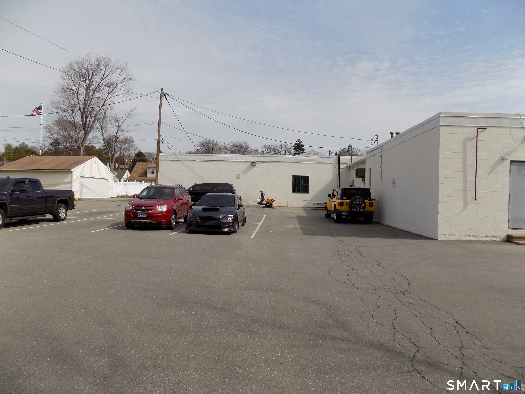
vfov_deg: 58.9
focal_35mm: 23
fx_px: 349
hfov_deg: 73.9
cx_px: 262
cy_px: 197
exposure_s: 1/160
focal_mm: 4
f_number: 9.9
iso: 80
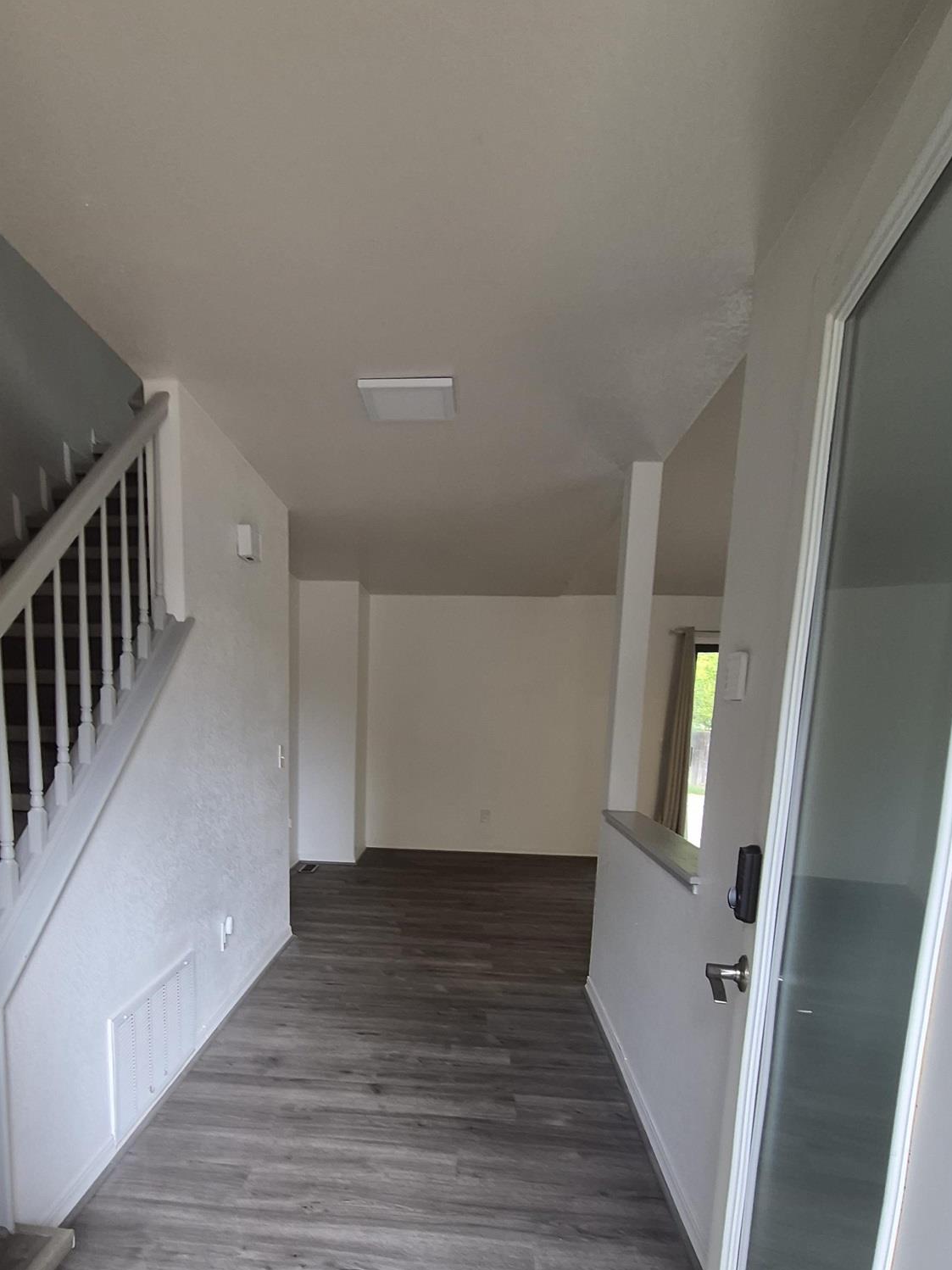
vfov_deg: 78.5
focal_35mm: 20
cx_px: 407
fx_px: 734
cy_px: 867
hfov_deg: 65.6
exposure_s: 1/60
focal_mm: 1.74
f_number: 2.2
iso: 50
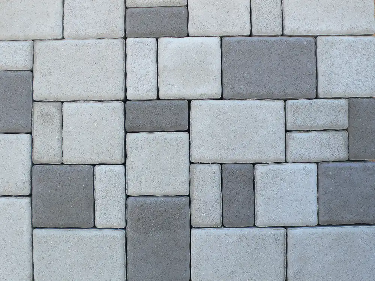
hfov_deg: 54.0
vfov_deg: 41.8
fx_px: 368
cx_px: 188
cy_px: 140
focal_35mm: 34
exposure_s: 1/125
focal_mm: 6.3
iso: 100
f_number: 3.2
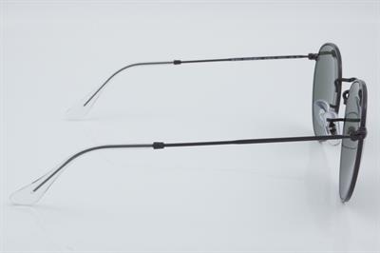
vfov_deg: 18.2
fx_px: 791
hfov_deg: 27.0
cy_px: 126
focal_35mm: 75
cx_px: 190
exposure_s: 1/4
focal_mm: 50
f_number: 32
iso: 100
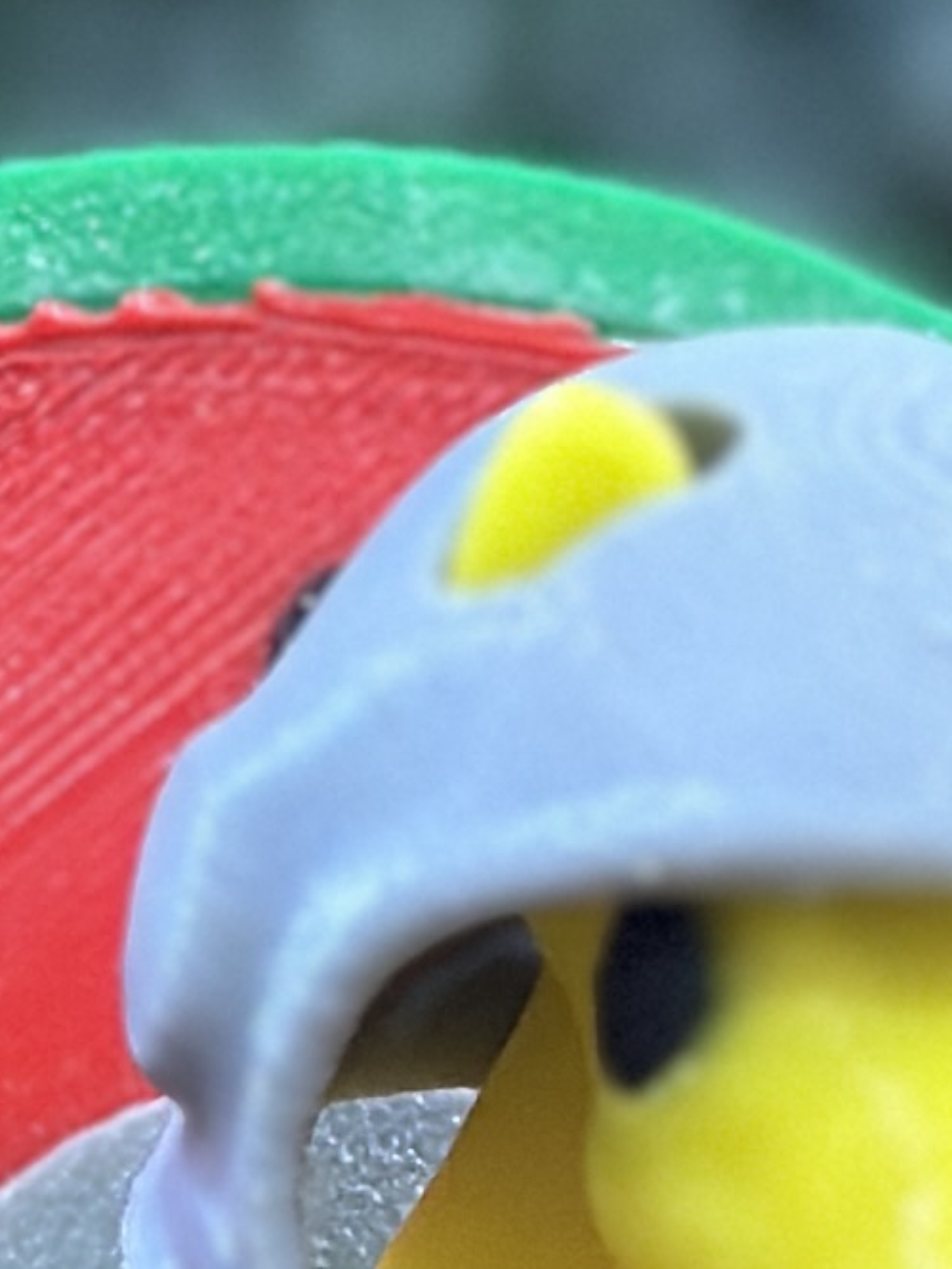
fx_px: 10667
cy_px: 1668
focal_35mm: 291
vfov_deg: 6.7
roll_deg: +1.1
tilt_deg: -7.6
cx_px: 109
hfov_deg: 5.1
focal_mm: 6.86
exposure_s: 1/33
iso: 500
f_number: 1.78
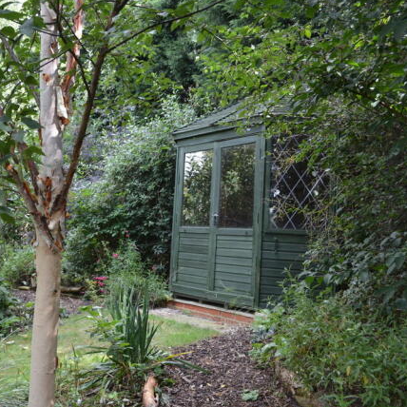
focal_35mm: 39
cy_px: 203
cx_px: 107
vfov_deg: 42.8
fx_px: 519
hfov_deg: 41.7
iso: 320
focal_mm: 20
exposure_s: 1/125
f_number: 5.6
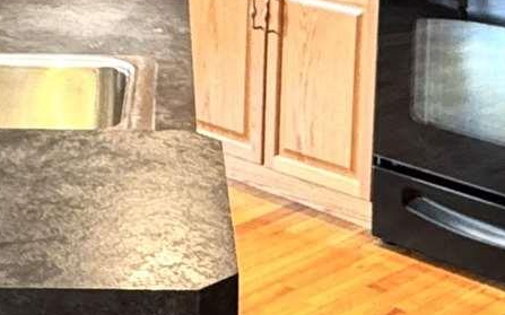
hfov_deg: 20.3
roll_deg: -0.4
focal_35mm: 102
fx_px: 1403
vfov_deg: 12.5
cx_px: 155
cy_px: -50
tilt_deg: -10.6
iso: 500
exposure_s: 1/60
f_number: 2.2
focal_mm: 2.22
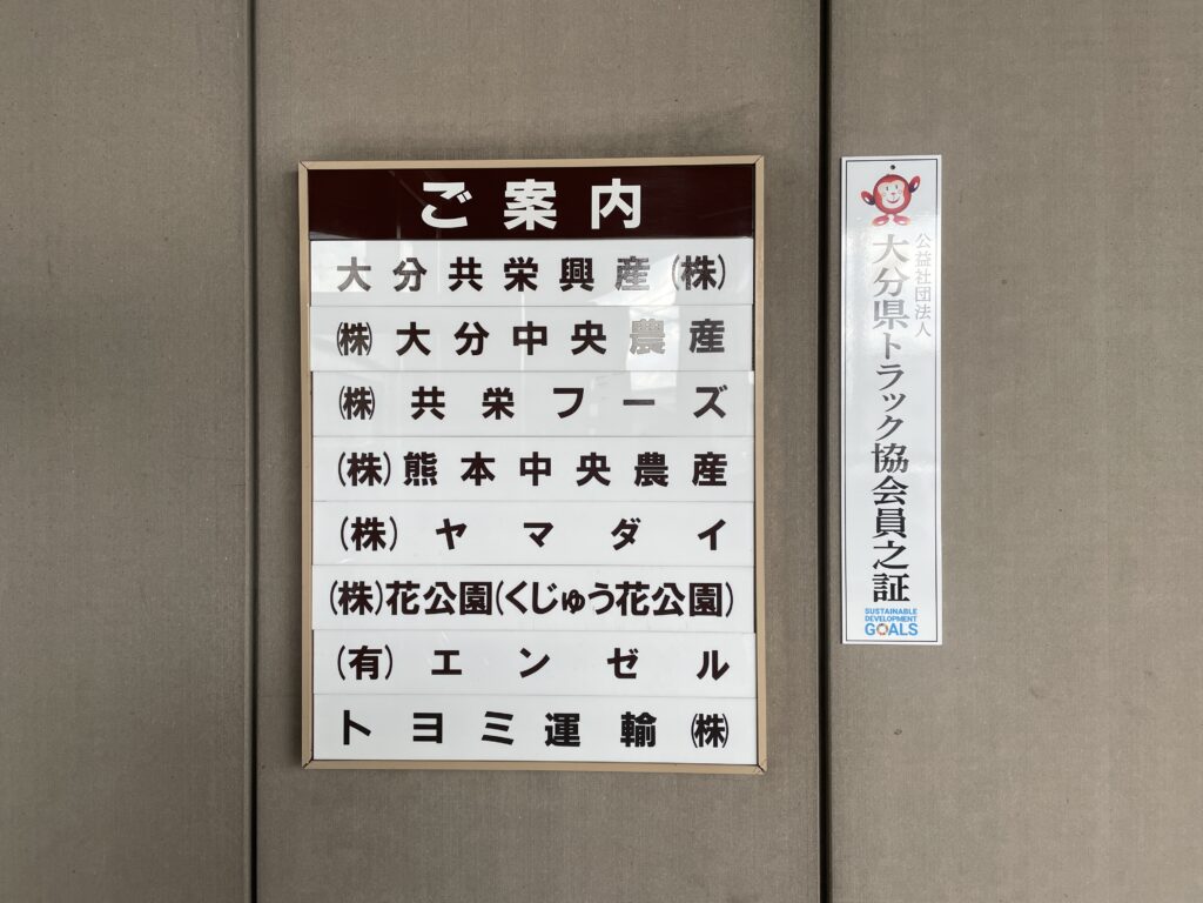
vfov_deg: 53.1
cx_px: 602
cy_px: 452
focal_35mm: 26
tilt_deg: -0.2
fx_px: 904
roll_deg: +0.3
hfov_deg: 67.3
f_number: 1.6
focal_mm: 4.2
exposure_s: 1/477
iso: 32
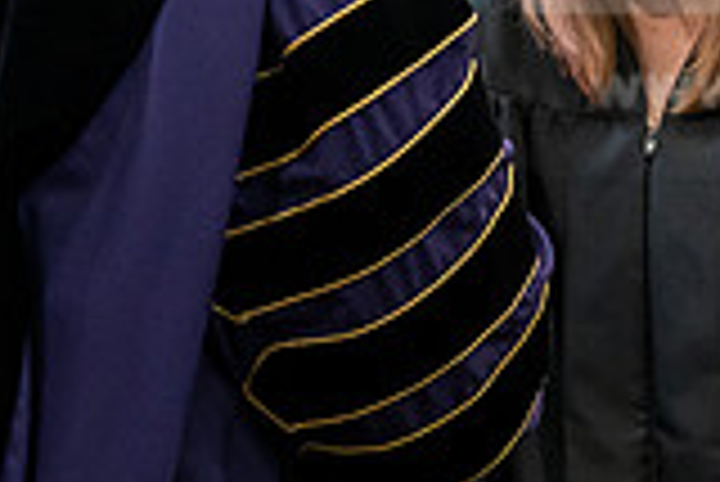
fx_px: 6226
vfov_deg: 4.4
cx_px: 387
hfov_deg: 6.6
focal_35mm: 311
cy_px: 182
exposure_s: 1/200
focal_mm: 86
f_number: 4.5
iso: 4000
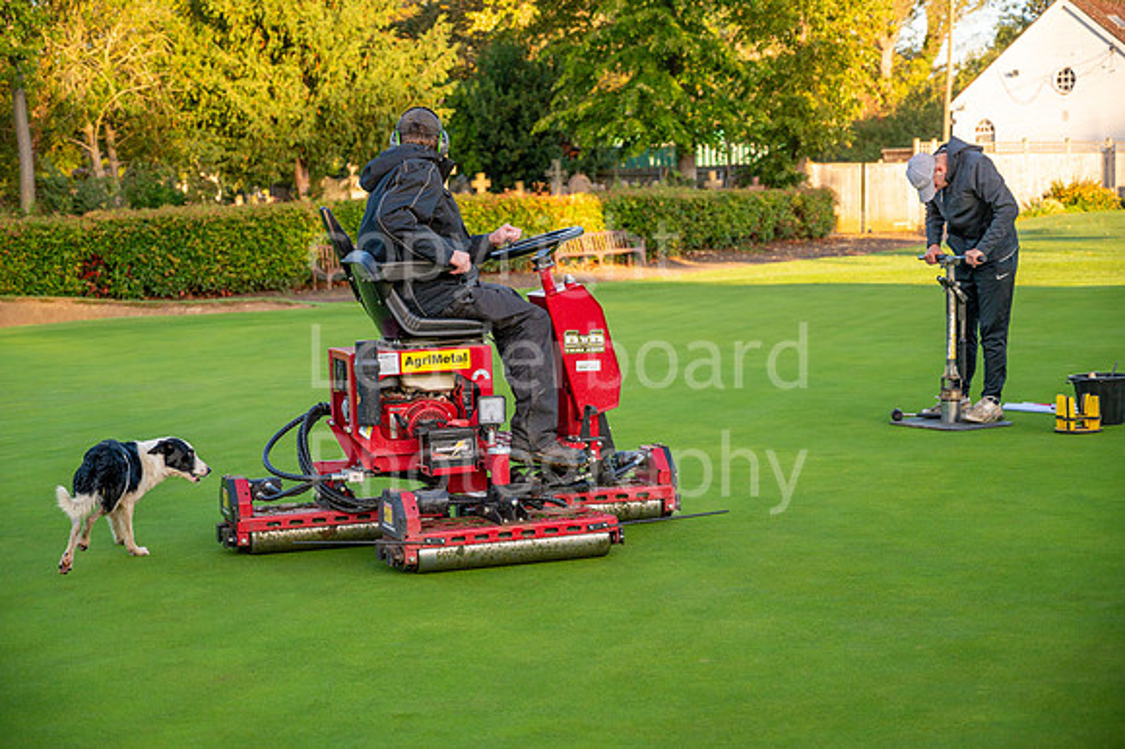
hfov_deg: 28.9
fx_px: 2186
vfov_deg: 19.4
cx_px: 562
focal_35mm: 70
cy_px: 374
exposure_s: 1/800
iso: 500
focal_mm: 70
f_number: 4
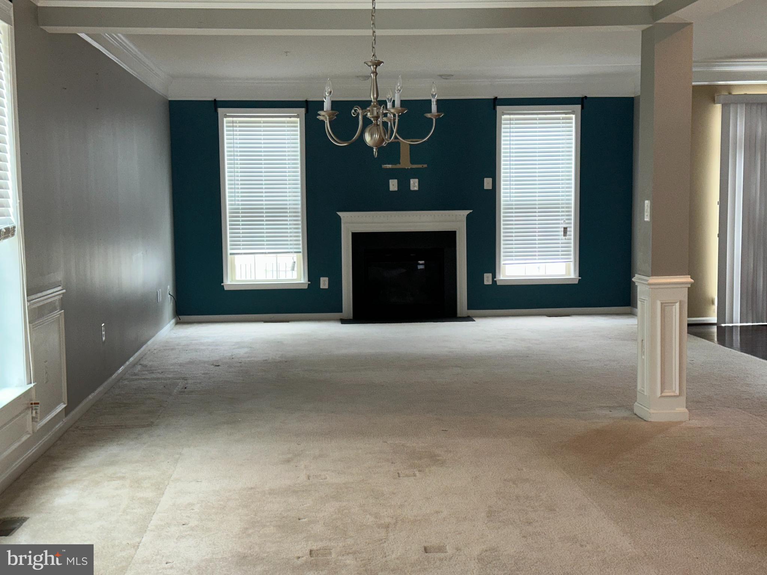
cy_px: 288
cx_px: 384
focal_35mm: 48
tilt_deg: -4.5
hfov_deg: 39.7
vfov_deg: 30.3
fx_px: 1064
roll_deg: +1.1
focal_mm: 6.86
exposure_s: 1/62
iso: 40
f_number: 1.78
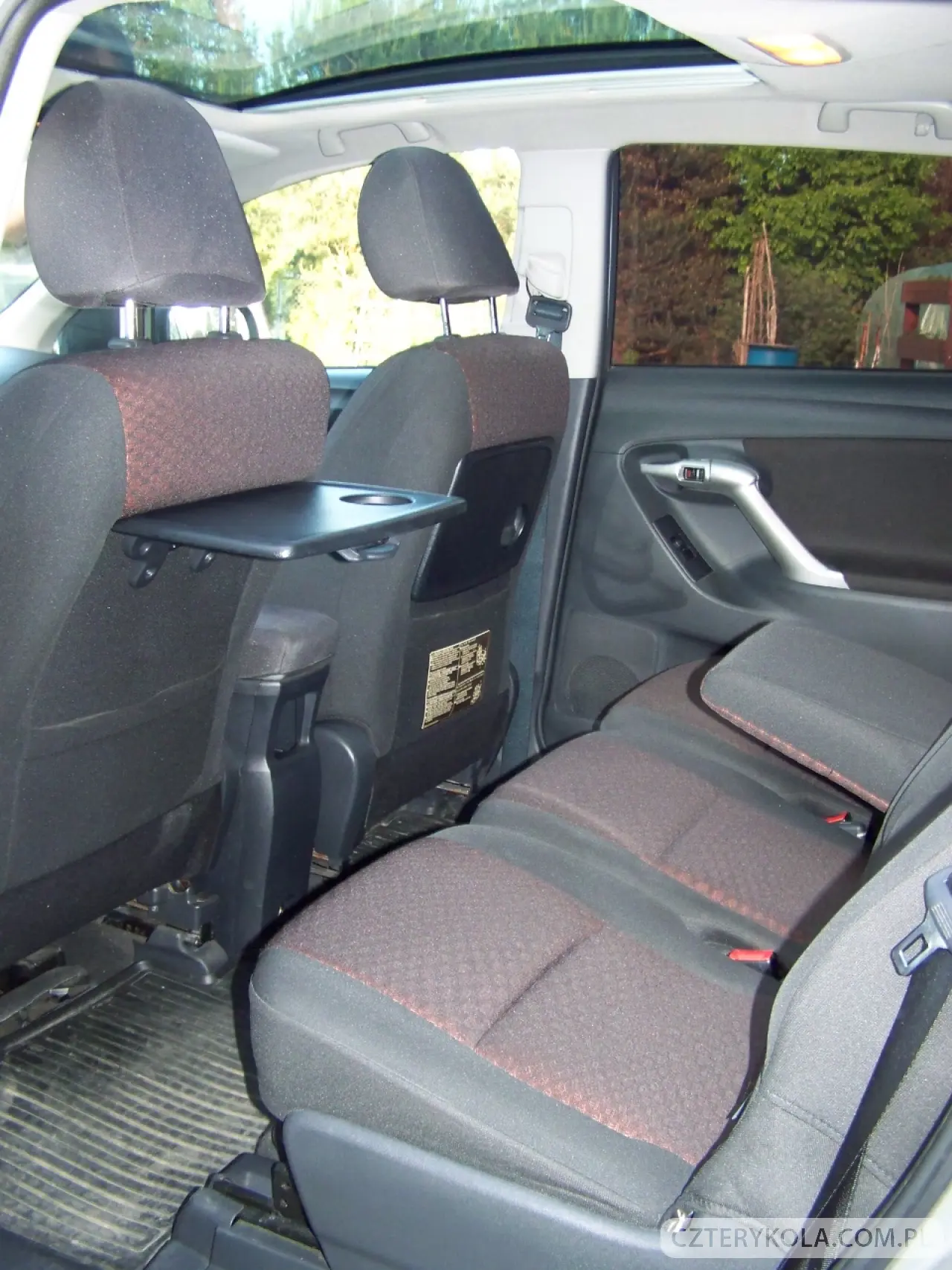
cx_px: 476
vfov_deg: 49.0
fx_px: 1394
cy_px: 635
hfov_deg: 37.7
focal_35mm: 38
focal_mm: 6.3
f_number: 2.8
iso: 200
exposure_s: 1/30
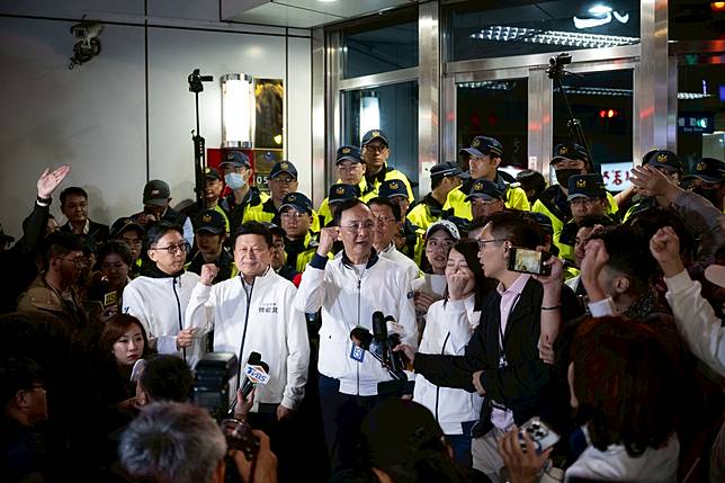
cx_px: 362
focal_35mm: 43
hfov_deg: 45.4
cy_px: 242
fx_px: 866
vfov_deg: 31.2
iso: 2500
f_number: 2.8
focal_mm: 43
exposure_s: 1/250
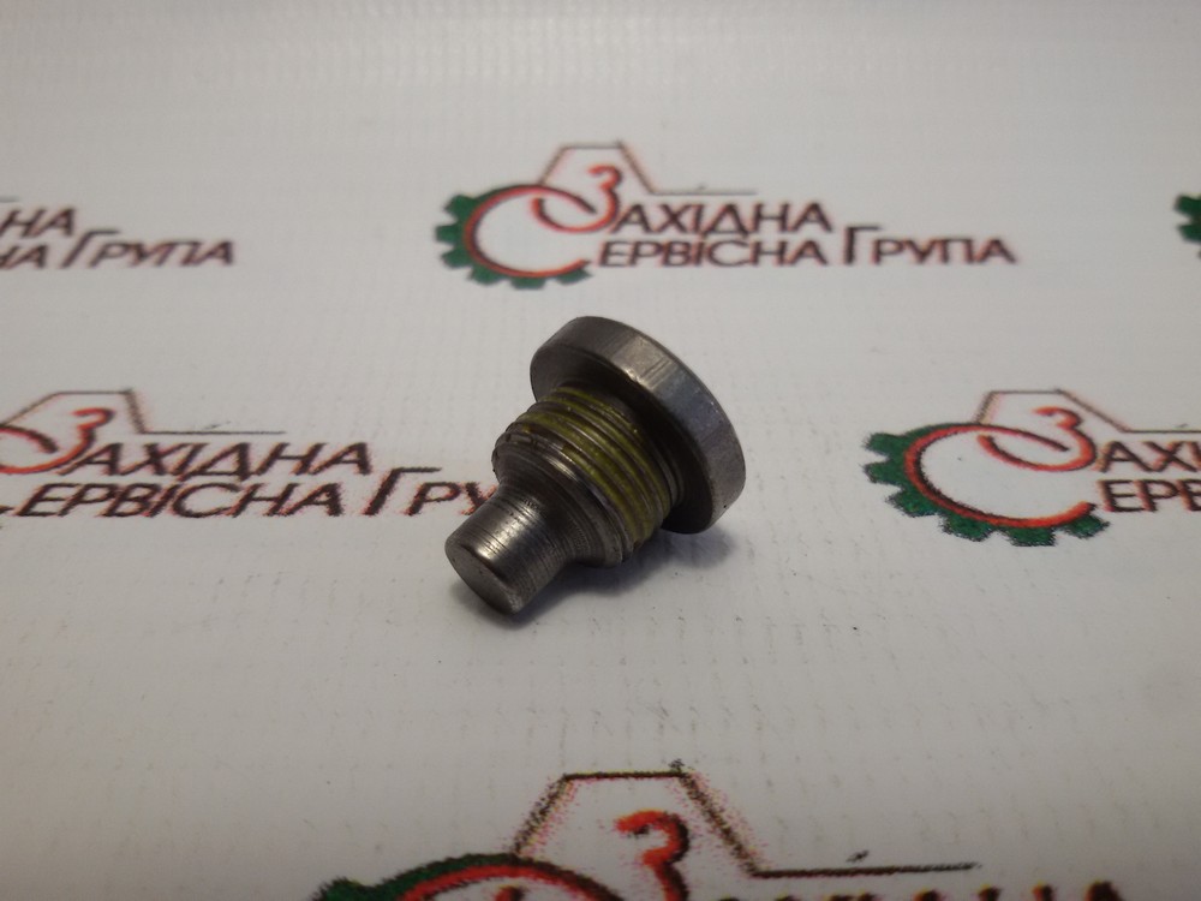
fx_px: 1076
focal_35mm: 31
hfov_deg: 58.4
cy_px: 450
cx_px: 600
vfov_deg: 45.4
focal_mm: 2.93
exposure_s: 1/100
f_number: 2.4
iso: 50
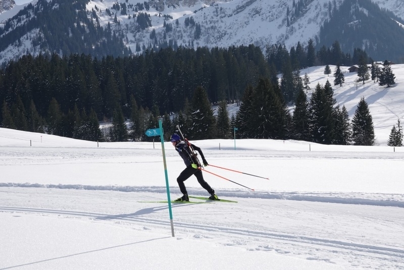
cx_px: 202
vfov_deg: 24.2
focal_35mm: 56
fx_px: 629
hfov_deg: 35.6
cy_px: 135
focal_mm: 20.49
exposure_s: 1/1000
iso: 100
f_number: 5
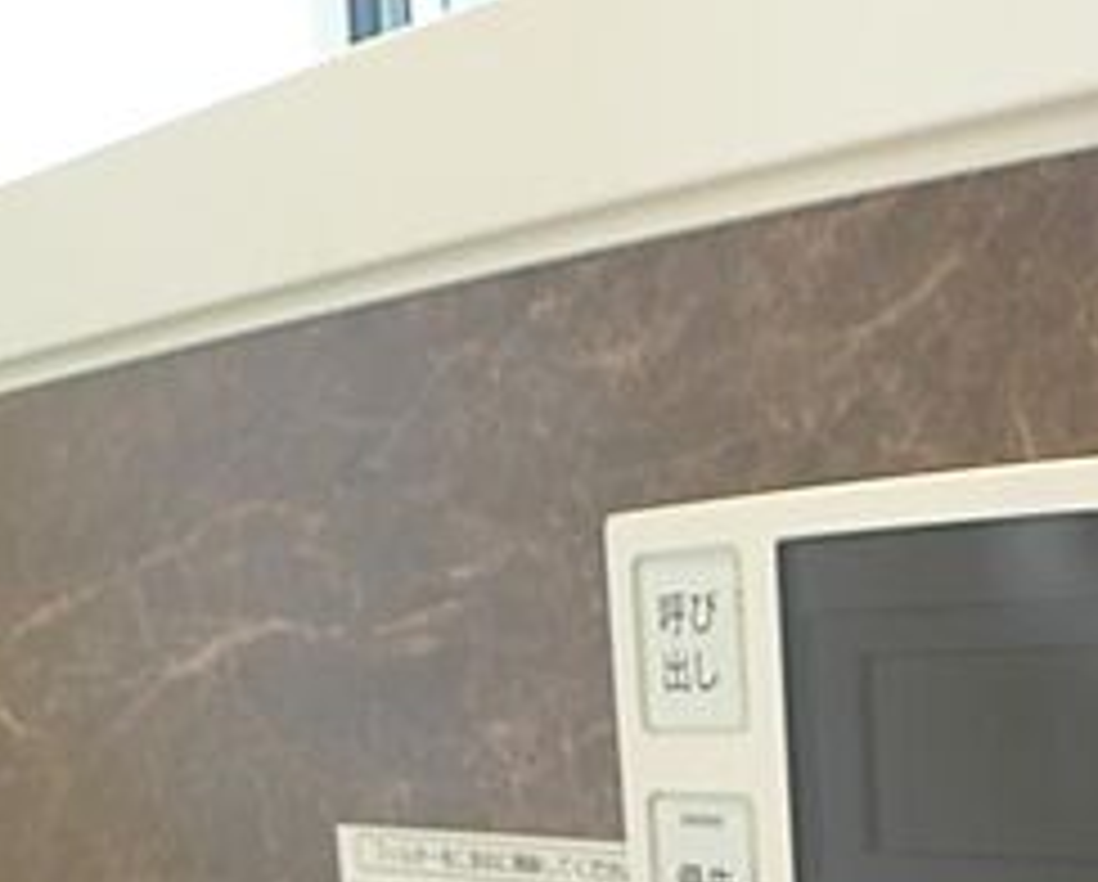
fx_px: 1920
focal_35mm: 59
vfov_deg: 24.3
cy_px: 956
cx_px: 1364
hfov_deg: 27.5
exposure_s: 1/6
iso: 80
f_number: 2
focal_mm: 5.1
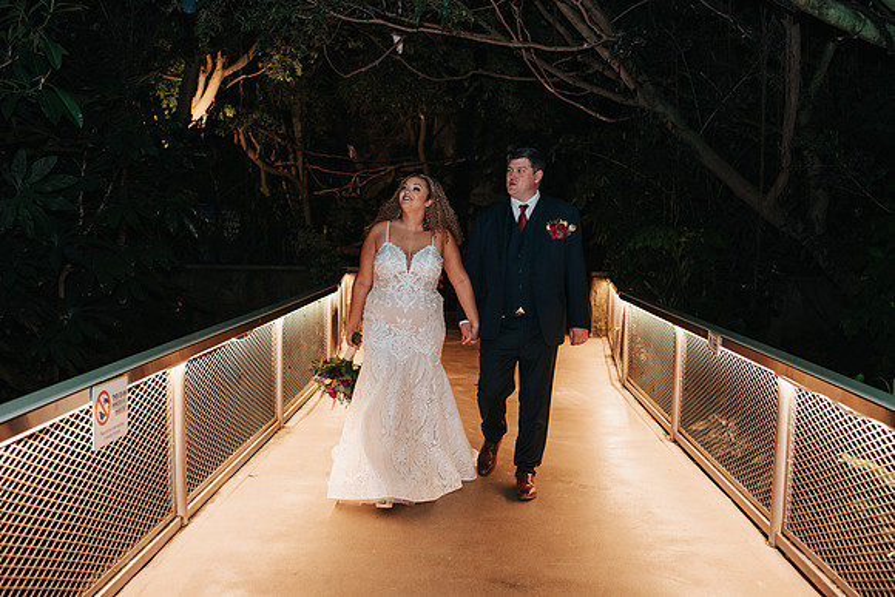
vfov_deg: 37.3
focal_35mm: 36
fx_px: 885
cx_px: 448
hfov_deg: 53.6
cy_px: 298
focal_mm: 35
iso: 1000
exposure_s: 1/200
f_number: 2.8
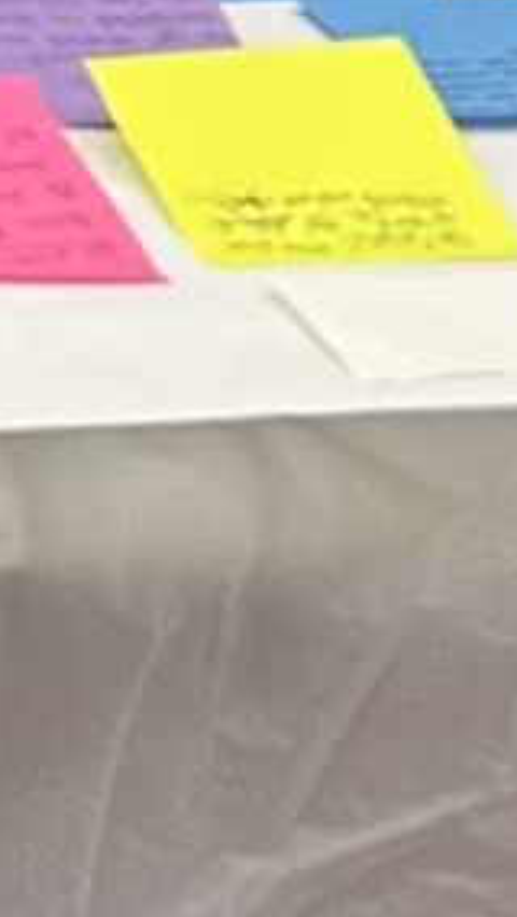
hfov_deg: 5.1
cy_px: -759
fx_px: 4966
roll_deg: +0.4
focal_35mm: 204
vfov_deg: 10.0
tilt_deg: -15.7
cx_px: -1719
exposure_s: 1/60
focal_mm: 5.7
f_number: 1.5
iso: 100
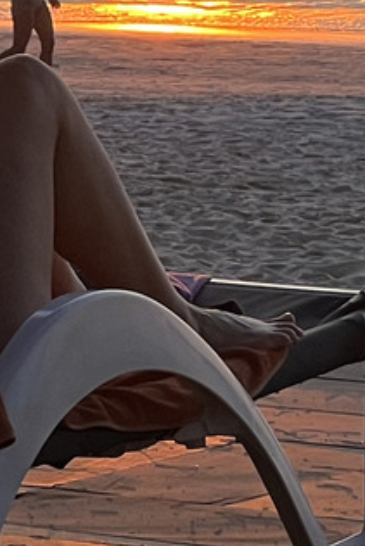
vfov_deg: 5.0
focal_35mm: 405
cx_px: 400
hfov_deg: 3.4
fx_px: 6152
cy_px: -454
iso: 32
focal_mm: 9
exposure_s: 1/135
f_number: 2.8
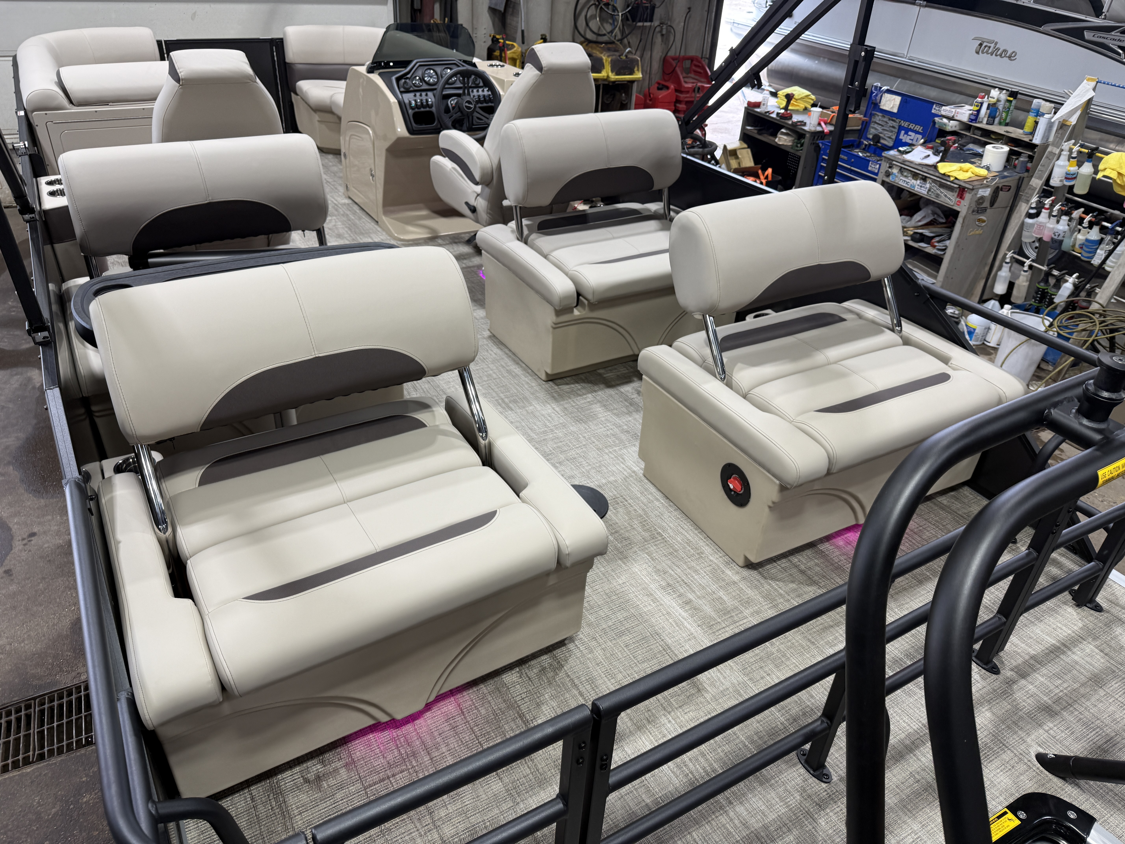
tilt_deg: -32.0
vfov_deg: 56.8
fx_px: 780
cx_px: 562
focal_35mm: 24
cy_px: 422
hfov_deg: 71.6
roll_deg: -3.4
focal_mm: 6.76
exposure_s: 1/120
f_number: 1.78
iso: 80
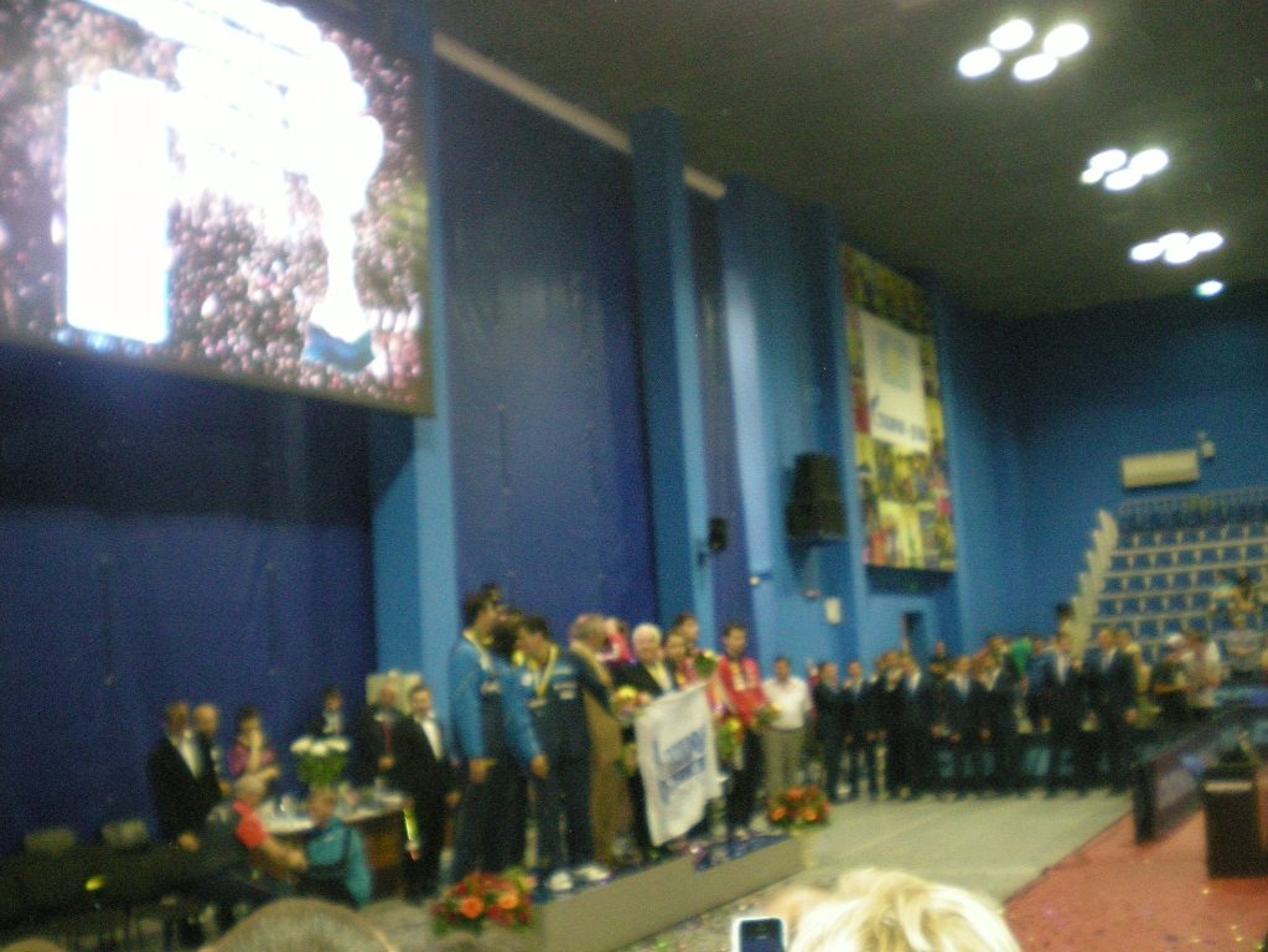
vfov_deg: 37.7
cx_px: 634
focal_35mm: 38
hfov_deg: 49.0
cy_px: 476
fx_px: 1392
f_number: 3.1
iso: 551
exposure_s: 1/60
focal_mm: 6.3
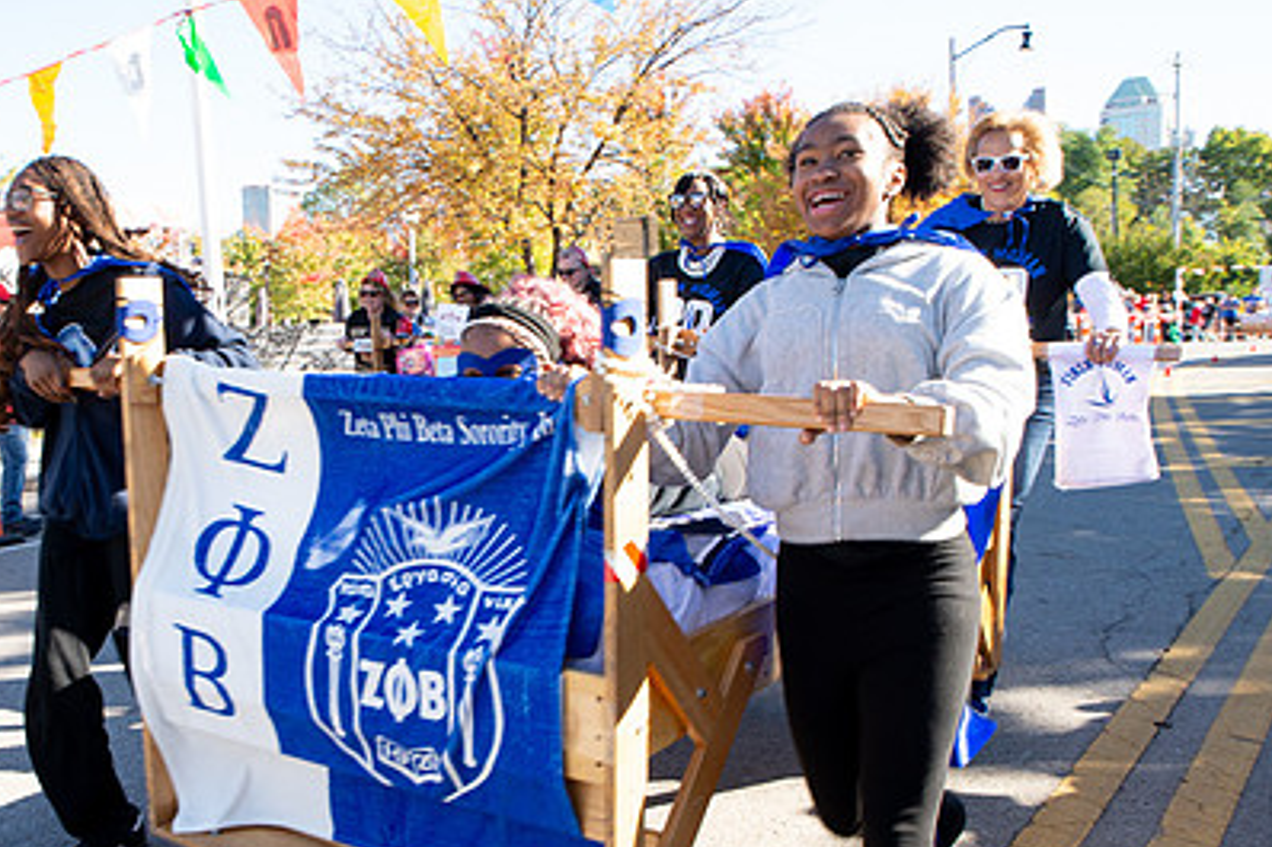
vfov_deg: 37.7
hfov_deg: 53.3
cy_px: 487
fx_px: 1236
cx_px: 415
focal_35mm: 35
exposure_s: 1/160
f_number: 11
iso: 800
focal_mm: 24
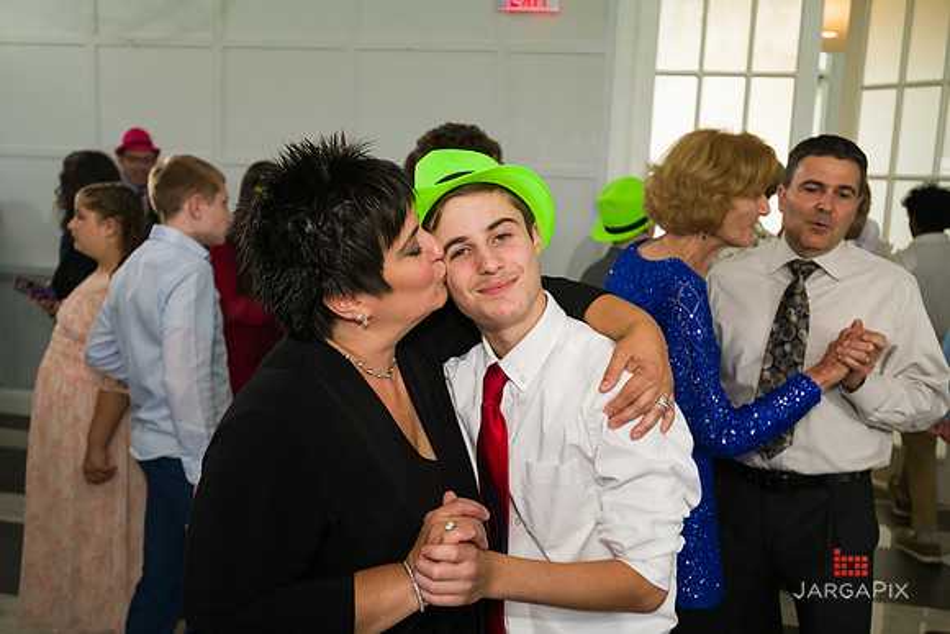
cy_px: 317
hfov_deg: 54.4
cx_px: 475
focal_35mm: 35
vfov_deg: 37.9
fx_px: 924
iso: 800
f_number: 4
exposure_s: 1/200
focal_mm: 35
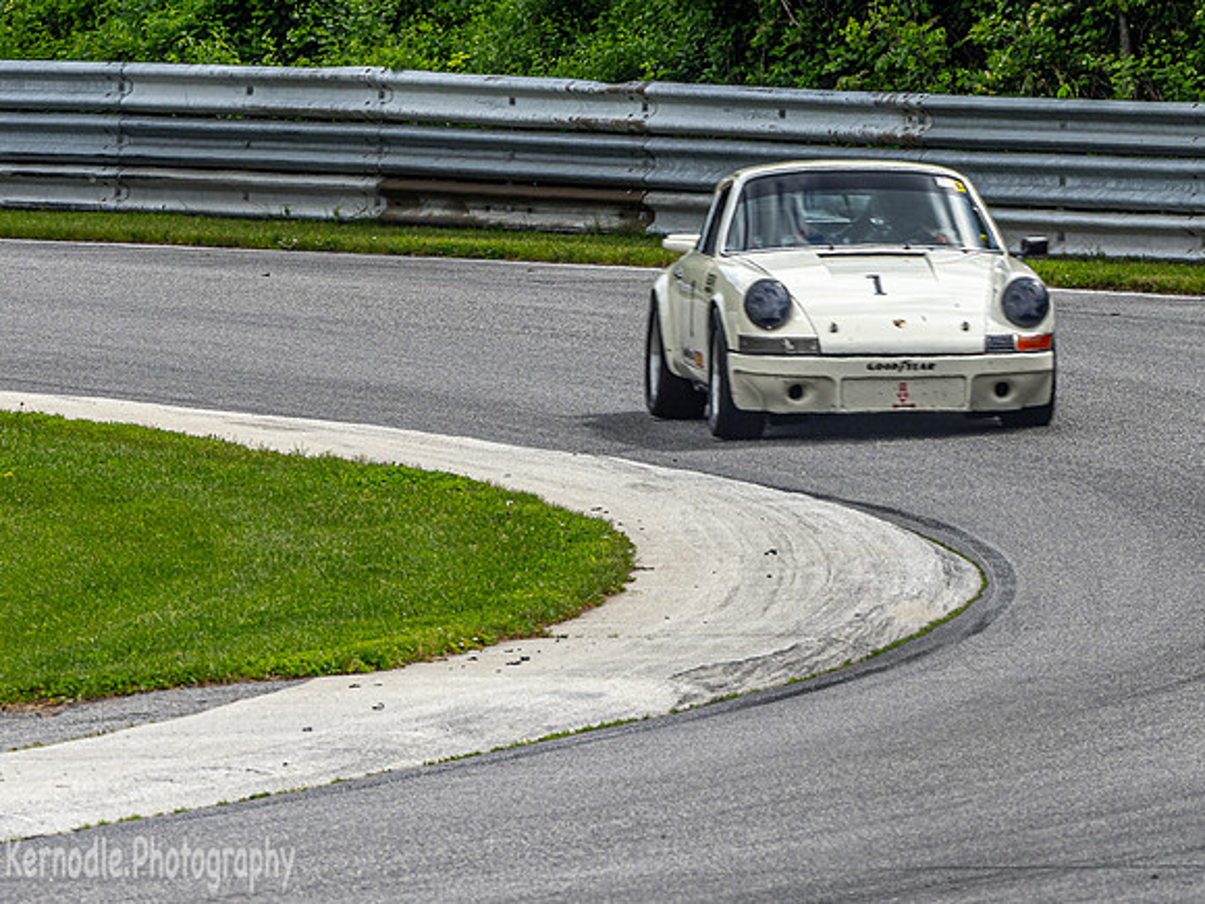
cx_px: 796
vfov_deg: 1.9
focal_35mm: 800
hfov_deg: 2.5
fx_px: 27837
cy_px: 410
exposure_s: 1/320
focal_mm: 300
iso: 64
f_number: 8
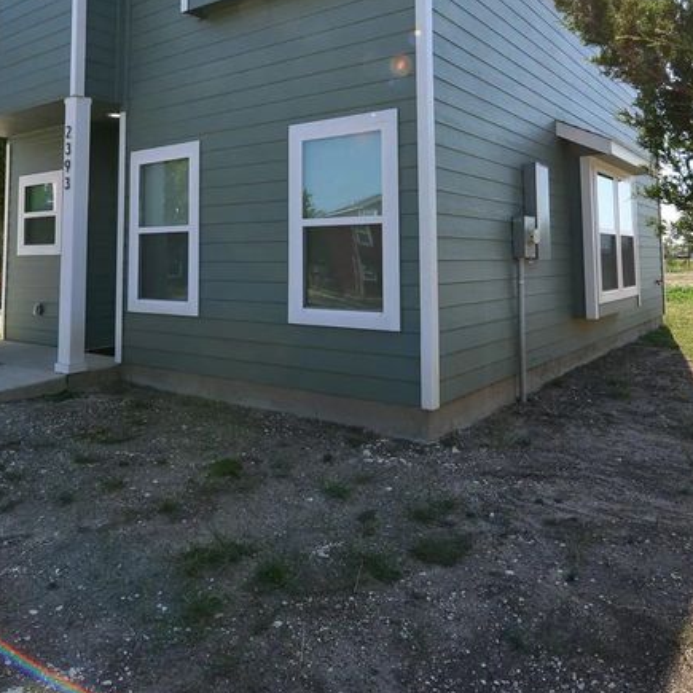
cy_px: 205
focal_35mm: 28
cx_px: 325
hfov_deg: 57.3
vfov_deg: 55.5
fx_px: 634
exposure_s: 1/400
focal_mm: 14
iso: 400
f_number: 10
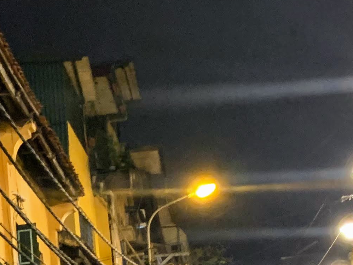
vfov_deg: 13.5
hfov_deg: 17.4
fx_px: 1071
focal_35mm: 105
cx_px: -126
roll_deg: +3.7
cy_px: 366
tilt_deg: +8.4
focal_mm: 4.25
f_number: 1.8
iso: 500
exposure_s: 1/25
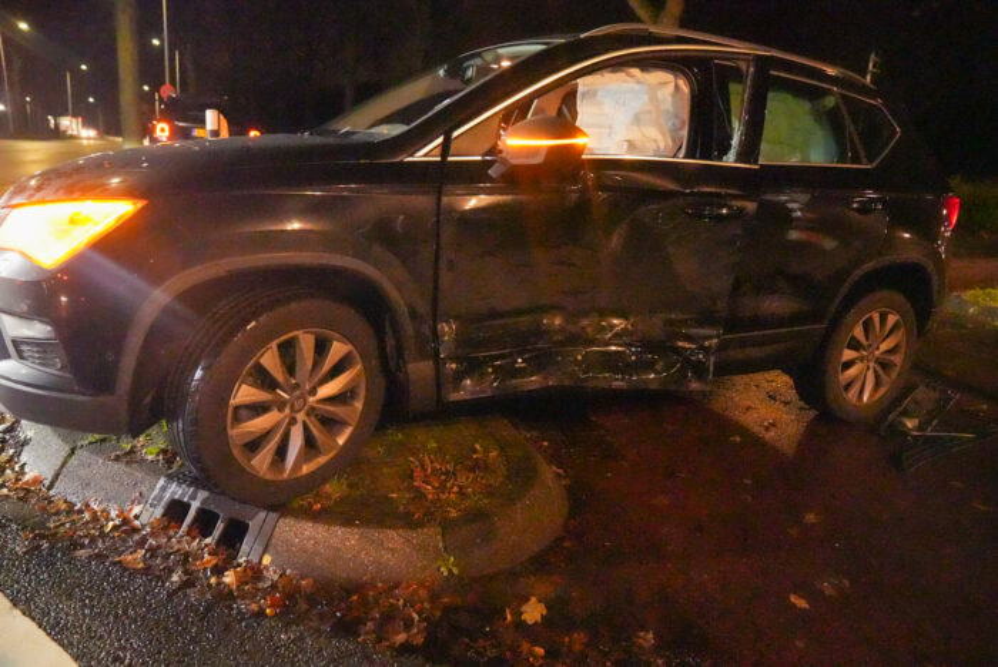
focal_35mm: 24
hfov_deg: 73.7
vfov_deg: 53.2
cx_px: 499
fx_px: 666
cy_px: 334
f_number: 3.5
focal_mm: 24
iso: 32000
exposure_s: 1/100
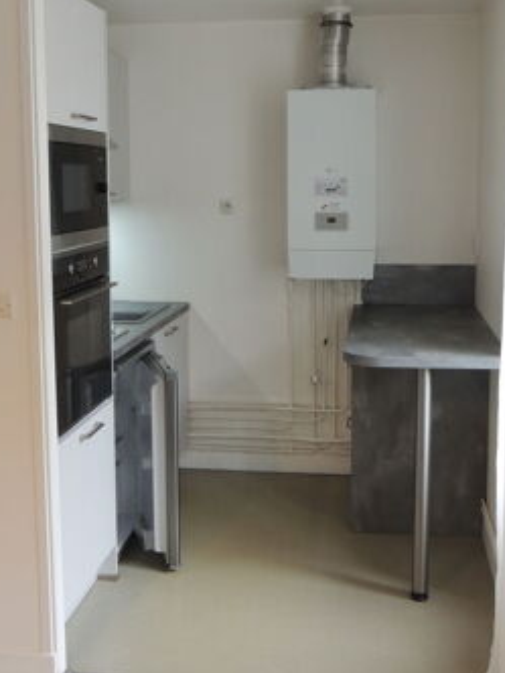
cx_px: 260
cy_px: 283
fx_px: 875
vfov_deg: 41.9
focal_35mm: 45
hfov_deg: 32.2
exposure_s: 1/50
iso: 360
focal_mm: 6.2
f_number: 3.3
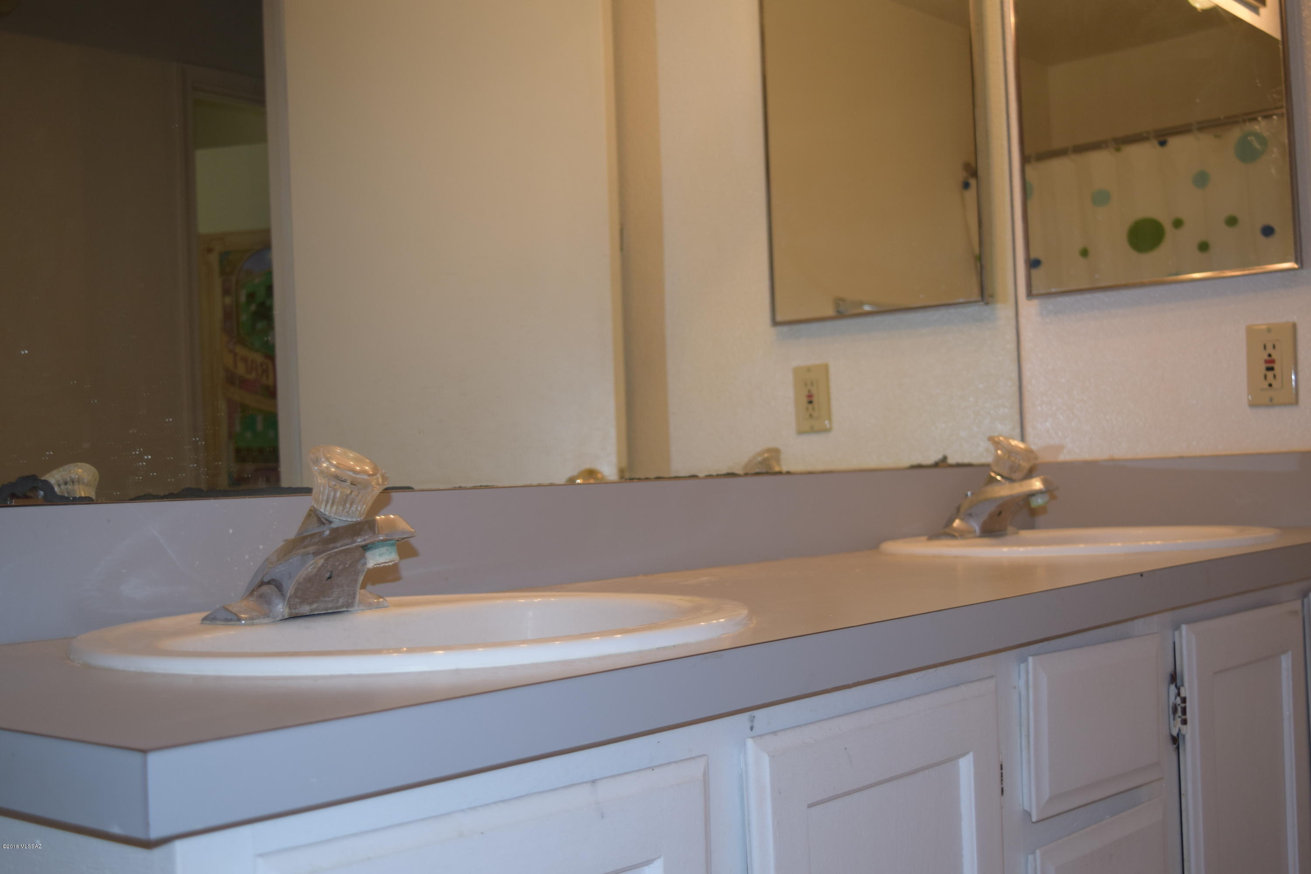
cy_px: 437
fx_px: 1639
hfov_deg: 43.6
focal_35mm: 45
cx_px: 656
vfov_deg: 29.9
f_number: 4.2
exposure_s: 1/50
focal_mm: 30
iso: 400
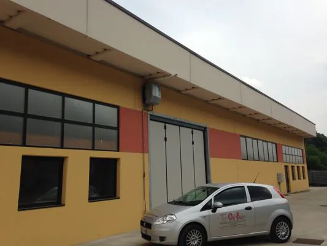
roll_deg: +0.5
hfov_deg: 55.3
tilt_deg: +12.5
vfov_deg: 43.0
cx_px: 164
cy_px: 123
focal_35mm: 33
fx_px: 312
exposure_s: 1/2088
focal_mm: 4.12
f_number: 2.4
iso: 50
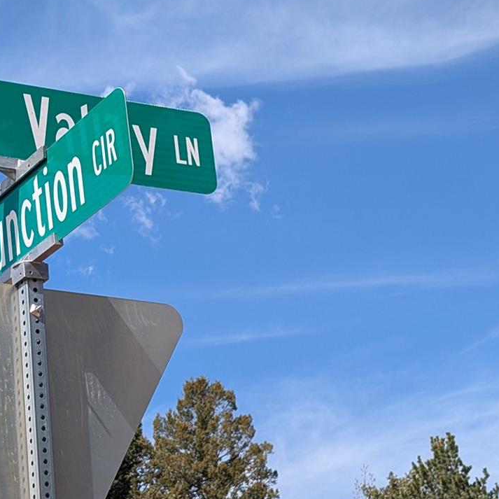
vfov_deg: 17.9
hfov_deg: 17.5
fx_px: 1582
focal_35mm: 97
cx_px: 1
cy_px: 287
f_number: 1.68
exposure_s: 1/890
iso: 20
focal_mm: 6.9
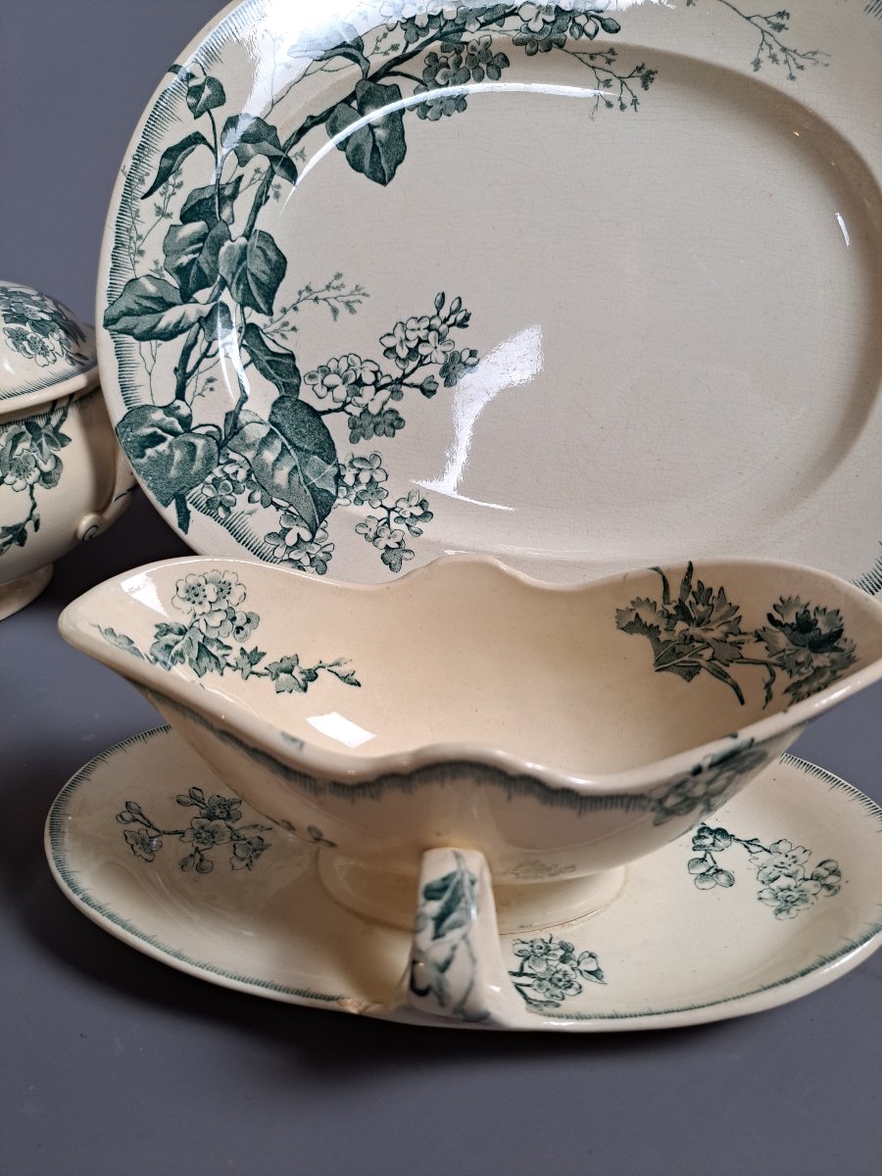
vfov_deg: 71.6
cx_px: 441
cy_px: 588
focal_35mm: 24
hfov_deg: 56.8
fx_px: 815
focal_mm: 5.23
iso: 125
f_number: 1.8
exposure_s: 1/50
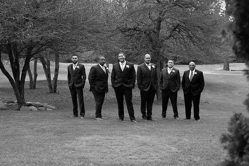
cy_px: 83
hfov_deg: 39.6
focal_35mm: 50
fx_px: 346
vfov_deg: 27.0
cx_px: 124
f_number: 3.2
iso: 100
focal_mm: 50
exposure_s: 1/200
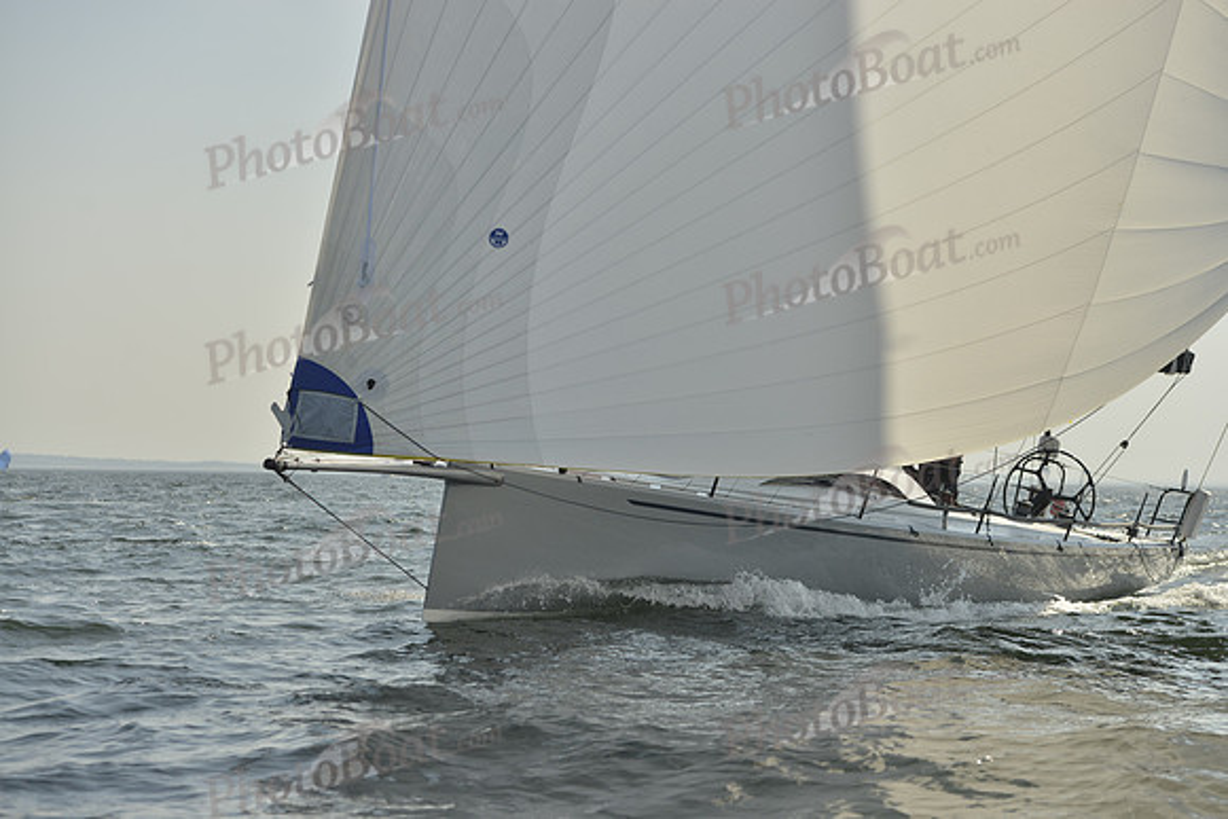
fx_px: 2900
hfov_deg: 23.9
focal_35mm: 85
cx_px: 614
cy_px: 410
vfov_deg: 16.1
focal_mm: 85
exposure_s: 1/2500
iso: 200
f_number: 5
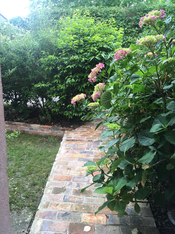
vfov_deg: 61.7
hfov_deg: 48.2
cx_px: 88
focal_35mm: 29
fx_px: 195
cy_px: 117
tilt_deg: -11.6
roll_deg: +0.2
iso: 32
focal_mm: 4.15
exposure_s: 1/100
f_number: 2.2
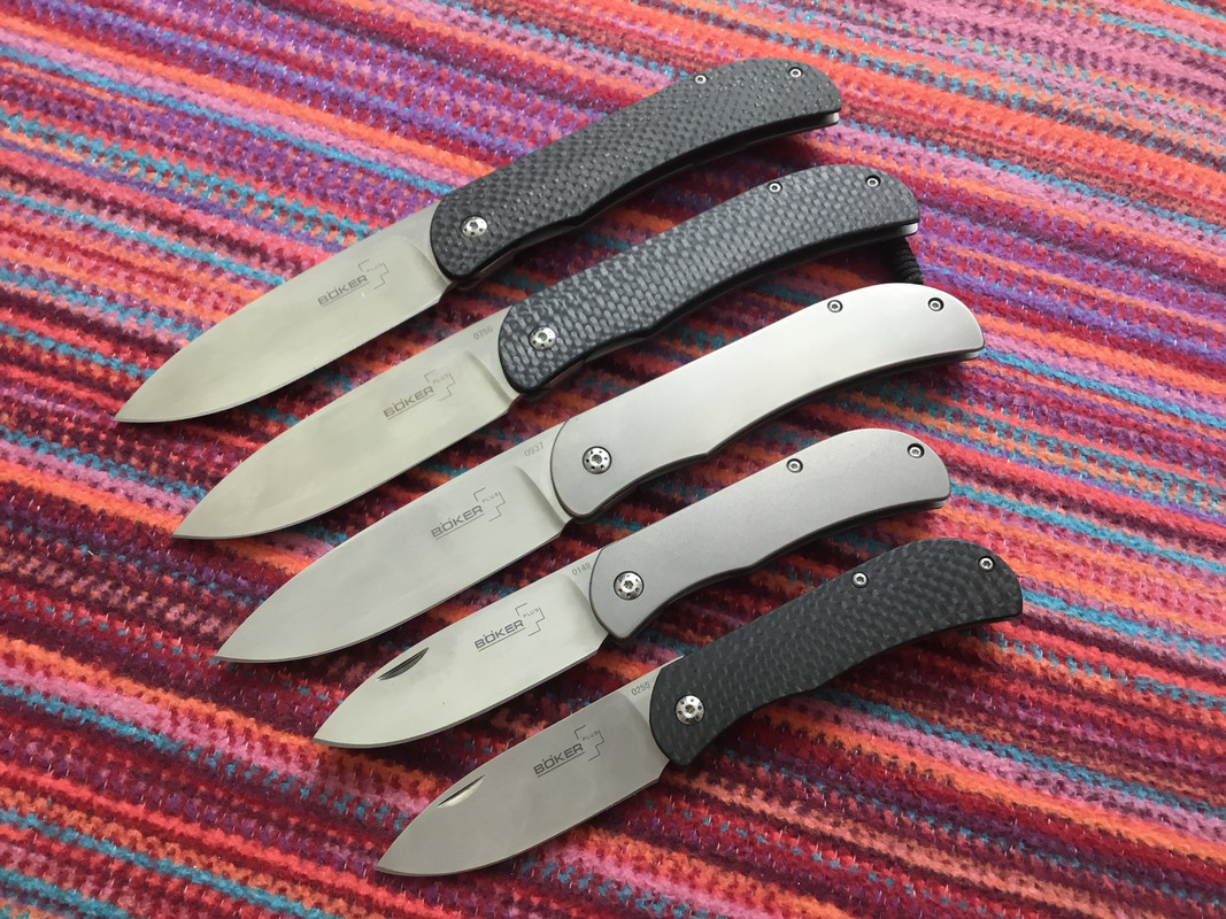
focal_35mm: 31
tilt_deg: -74.4
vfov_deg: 45.4
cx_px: 613
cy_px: 460
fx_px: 1098
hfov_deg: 58.4
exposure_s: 1/33
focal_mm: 3.3
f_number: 2.4
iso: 32
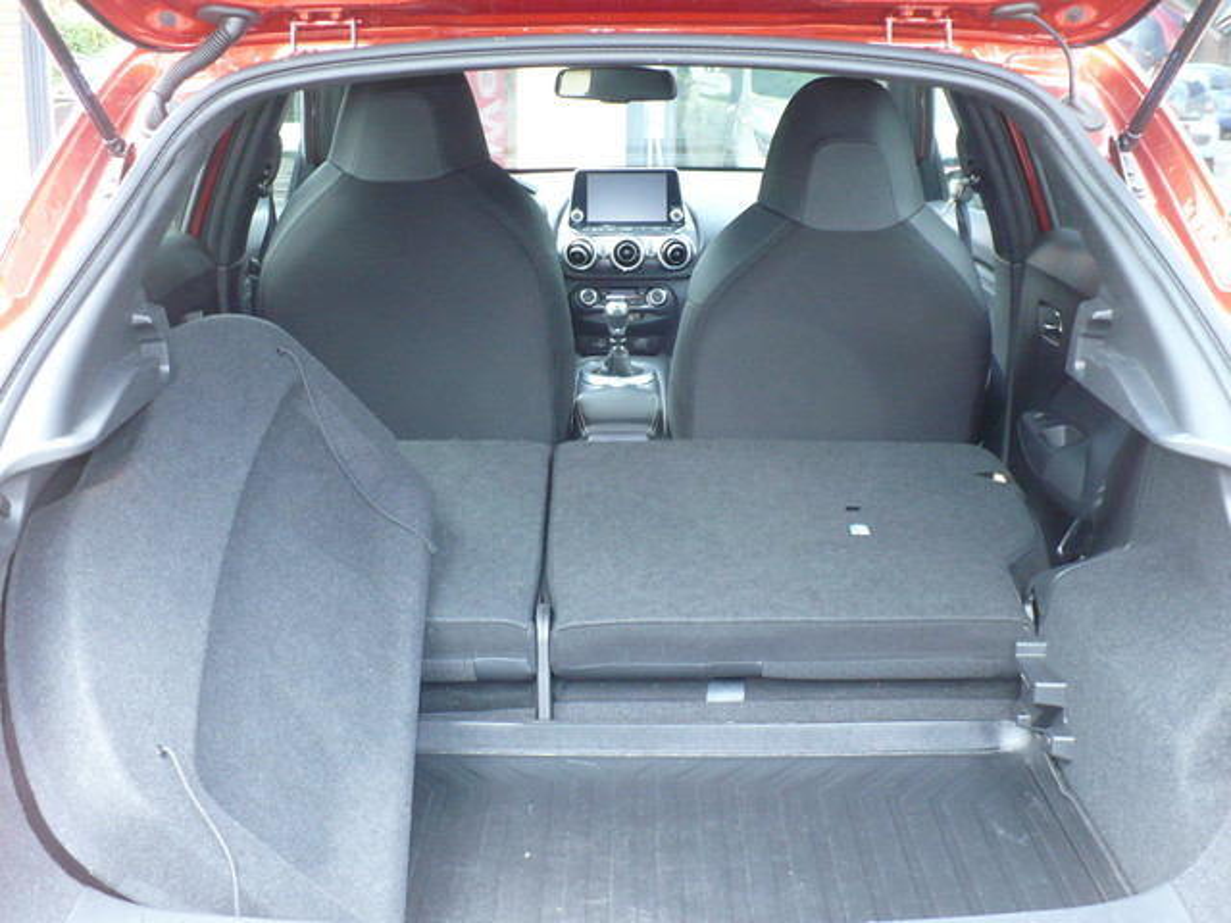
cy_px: 462
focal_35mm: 42
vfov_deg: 34.3
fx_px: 1494
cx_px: 616
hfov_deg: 44.8
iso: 160
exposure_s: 1/30
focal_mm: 6.1
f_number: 2.8
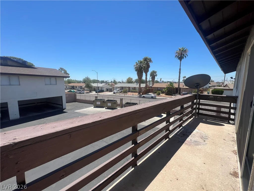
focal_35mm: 13
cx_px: 127
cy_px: 96
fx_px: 95
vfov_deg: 89.9
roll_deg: -0.5
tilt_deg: -8.3
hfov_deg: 106.2
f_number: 1.8
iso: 32
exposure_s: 1/1876
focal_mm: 1.57
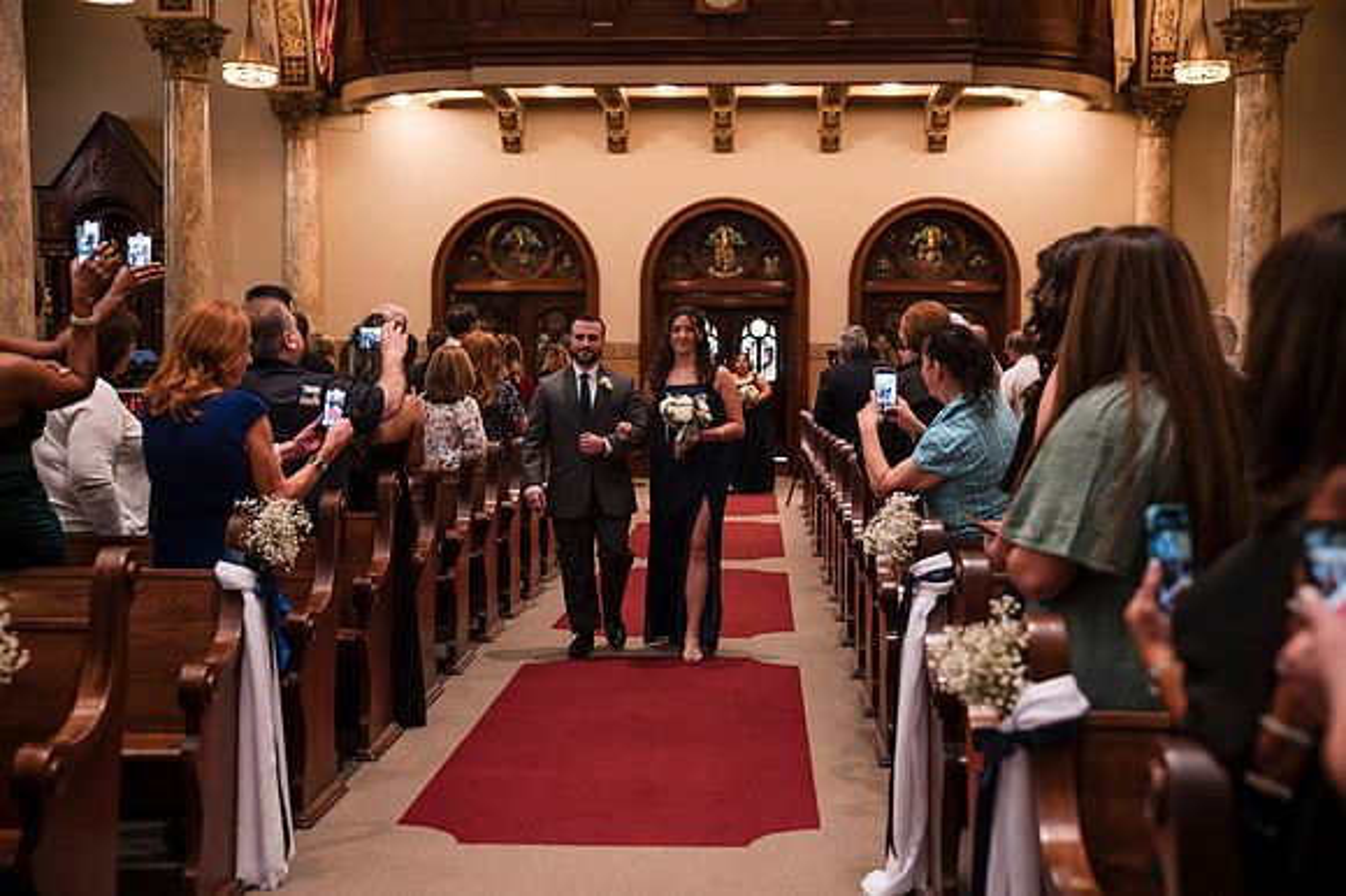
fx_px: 1819
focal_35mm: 49
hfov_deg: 40.6
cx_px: 673
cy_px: 448
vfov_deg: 27.7
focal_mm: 48
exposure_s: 1/60
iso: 800
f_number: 2.8
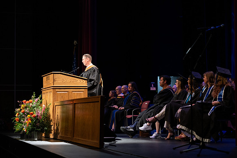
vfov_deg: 16.1
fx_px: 560
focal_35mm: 85
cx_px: 118
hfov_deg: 23.9
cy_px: 79
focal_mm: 85
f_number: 2.8
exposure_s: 1/200
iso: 640
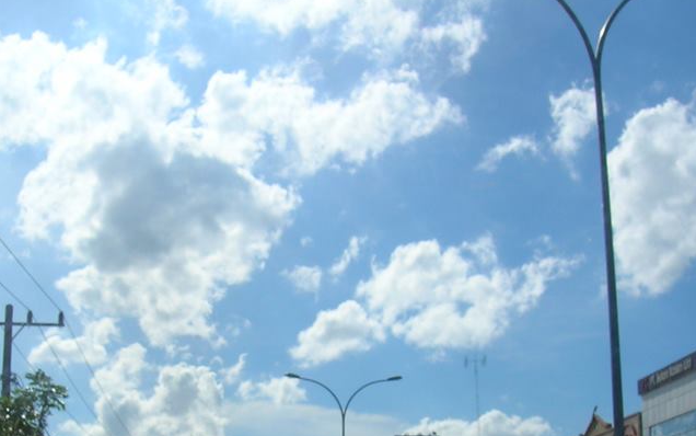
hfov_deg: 35.0
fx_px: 1101
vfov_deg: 21.8
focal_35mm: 58
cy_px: 397
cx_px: 295
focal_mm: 5.7
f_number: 4.9
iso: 50
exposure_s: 1/1100
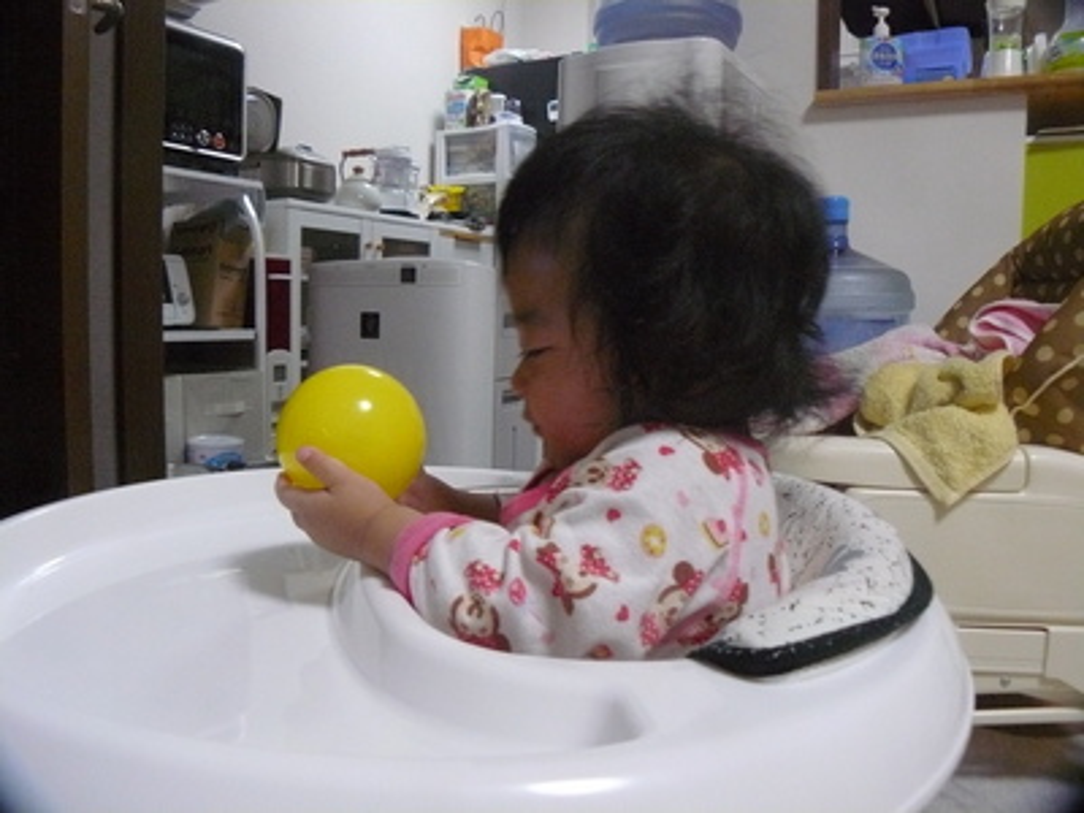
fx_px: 1127
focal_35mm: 36
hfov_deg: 51.4
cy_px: 406
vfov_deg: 39.7
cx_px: 542
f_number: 2.8
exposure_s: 1/30
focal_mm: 6
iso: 400
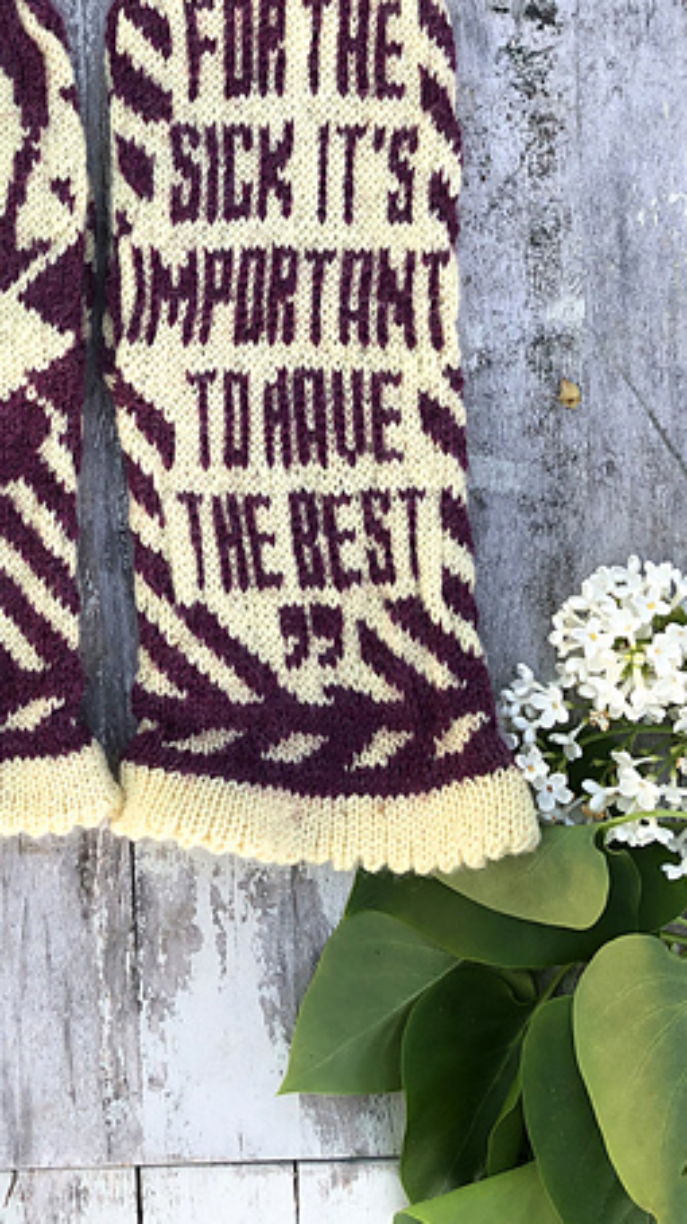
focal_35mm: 43
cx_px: 94
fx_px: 1394
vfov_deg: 46.4
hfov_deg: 26.9
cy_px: 380
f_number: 1.8
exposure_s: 1/120
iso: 25
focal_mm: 4
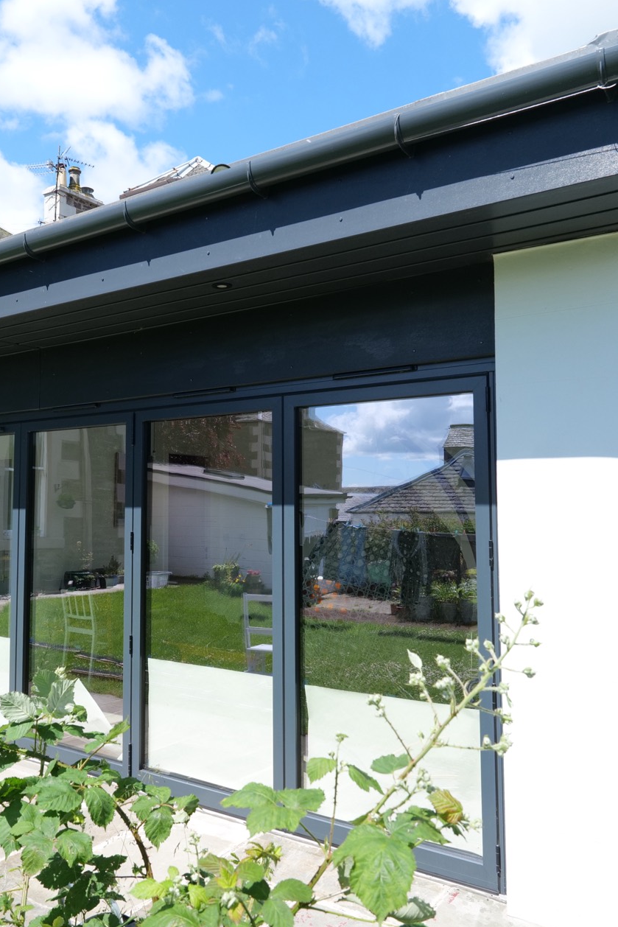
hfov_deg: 44.6
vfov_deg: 63.7
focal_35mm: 29
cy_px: 459
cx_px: 229
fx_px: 746
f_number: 7.1
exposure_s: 1/1000
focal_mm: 19
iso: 800
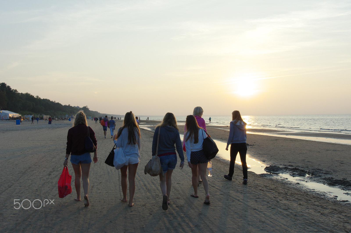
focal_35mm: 36
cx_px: 176
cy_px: 116
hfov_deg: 53.2
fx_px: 351
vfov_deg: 36.8
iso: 200
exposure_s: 1/125
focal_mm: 24
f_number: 11
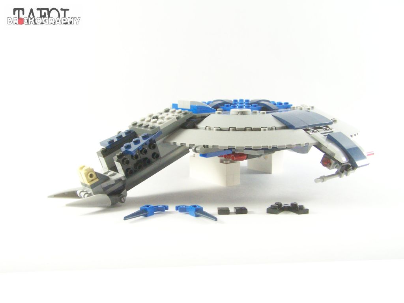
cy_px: 152
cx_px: 202
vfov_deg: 37.7
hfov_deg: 49.0
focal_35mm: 38
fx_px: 443
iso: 400
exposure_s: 1/60
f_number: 4
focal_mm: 6.3
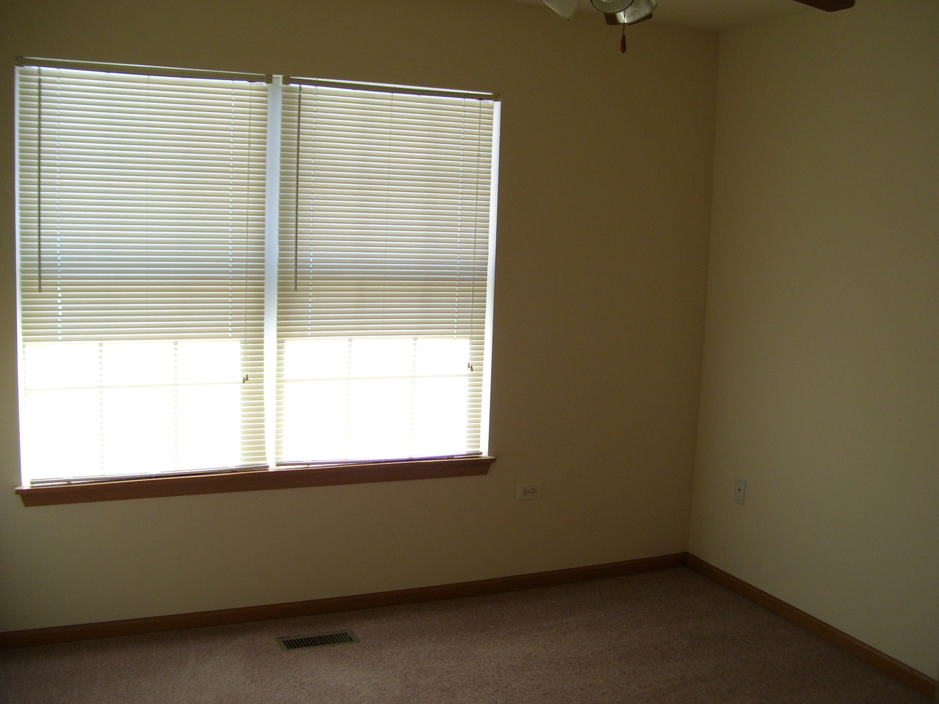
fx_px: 1004
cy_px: 352
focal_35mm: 37
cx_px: 470
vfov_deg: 38.7
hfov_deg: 50.1
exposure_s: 1/125
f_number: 2.7
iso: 80
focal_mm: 6
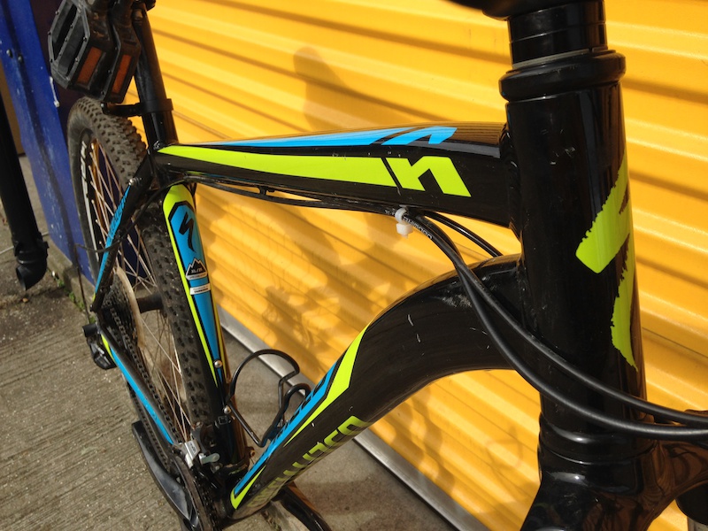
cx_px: 354
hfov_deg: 55.4
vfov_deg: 42.9
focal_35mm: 33
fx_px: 675
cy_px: 266
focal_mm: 4.12
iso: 50
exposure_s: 1/1232
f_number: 2.4
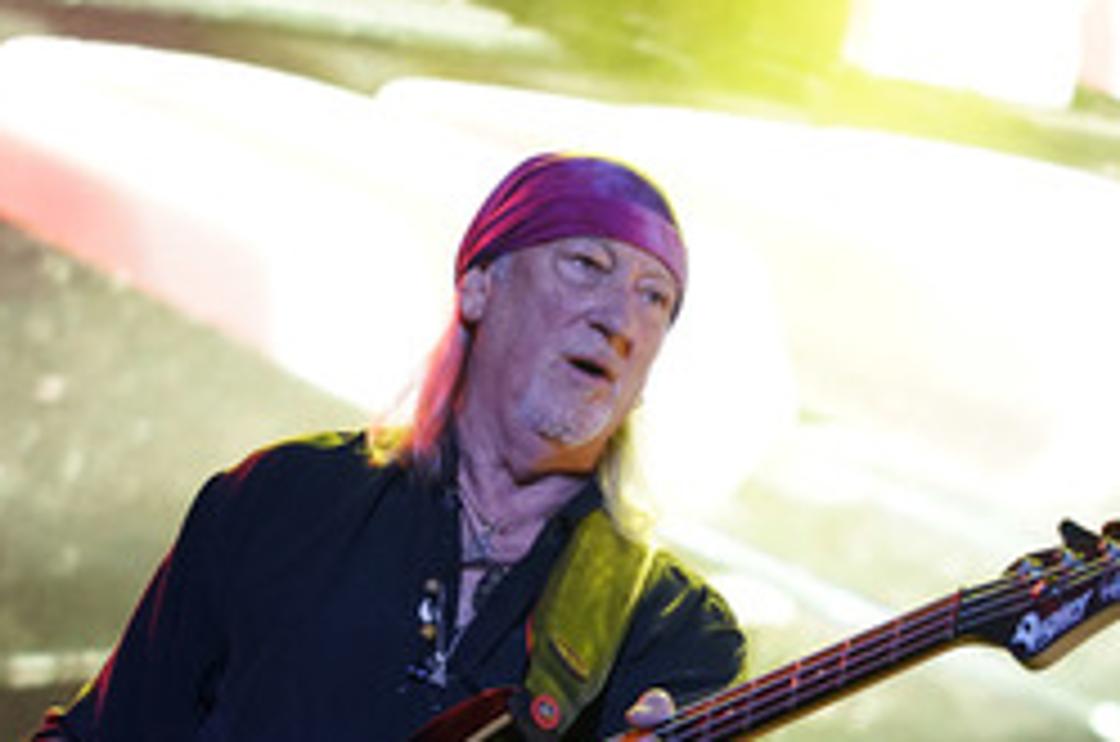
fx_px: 3943
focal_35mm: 127
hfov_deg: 16.2
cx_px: 556
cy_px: 580
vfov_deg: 10.7
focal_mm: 70
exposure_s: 1/160
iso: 1600
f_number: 5.6
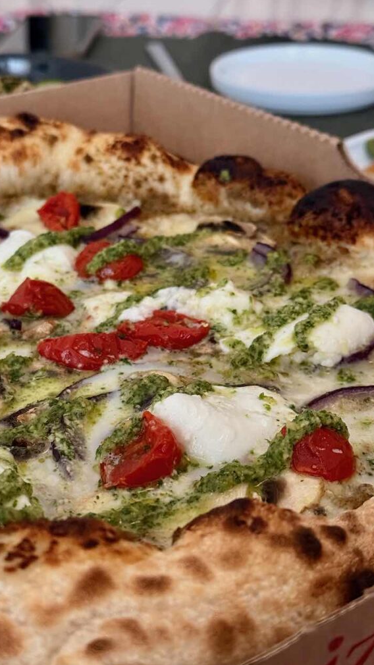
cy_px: 334
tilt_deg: -28.9
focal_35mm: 53
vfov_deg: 39.2
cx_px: 130
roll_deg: +0.6
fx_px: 935
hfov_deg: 22.6
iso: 400
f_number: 1.78
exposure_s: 1/30
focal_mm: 6.76
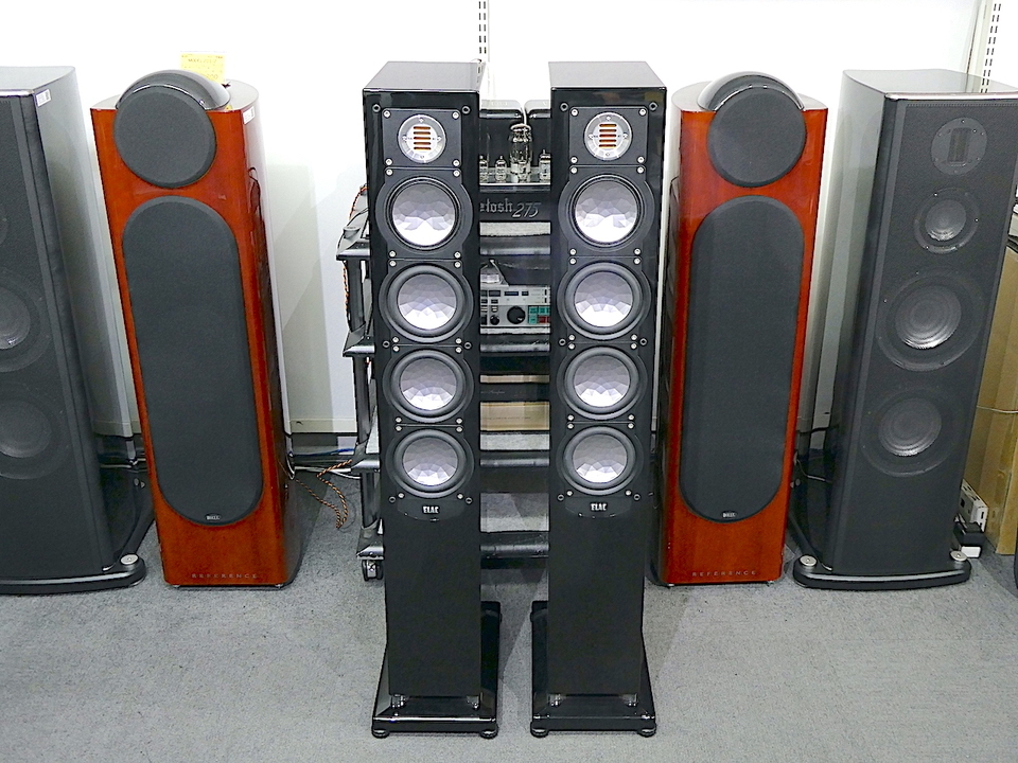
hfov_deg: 52.6
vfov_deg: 40.7
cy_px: 382
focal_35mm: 35
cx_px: 509
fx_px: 1029
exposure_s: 1/10
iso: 200
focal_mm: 6.3
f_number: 3.7
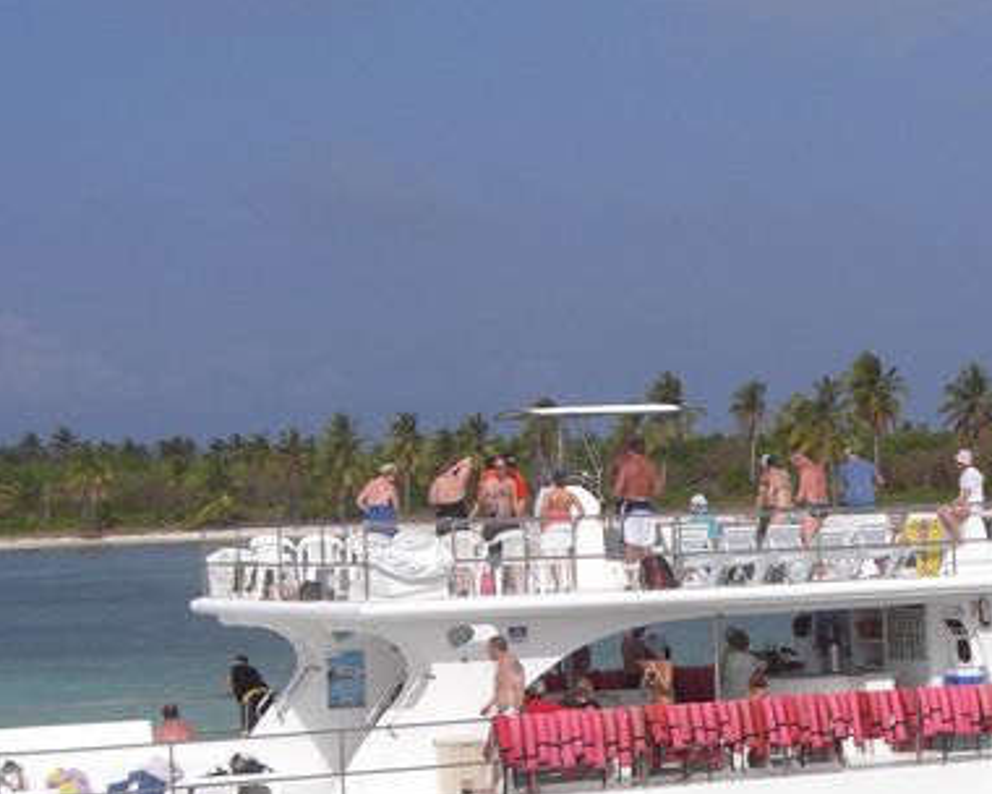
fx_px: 2936
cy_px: 622
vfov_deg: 15.3
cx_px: 833
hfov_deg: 18.9
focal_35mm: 100
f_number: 8
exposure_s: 1/250
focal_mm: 6.2
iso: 64
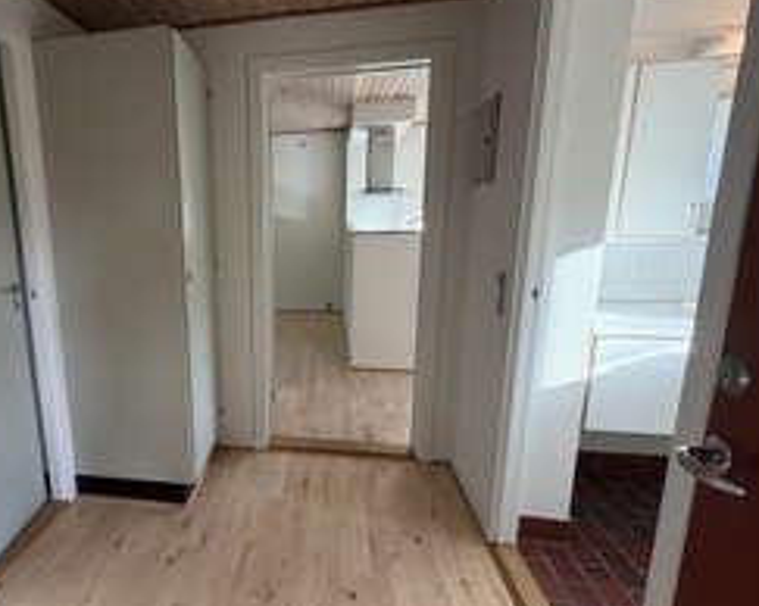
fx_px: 471
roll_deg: +1.0
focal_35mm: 21
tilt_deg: -12.2
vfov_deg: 65.4
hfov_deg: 74.7
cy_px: 315
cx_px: 239
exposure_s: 1/100
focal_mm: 2.22
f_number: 2.2
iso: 125
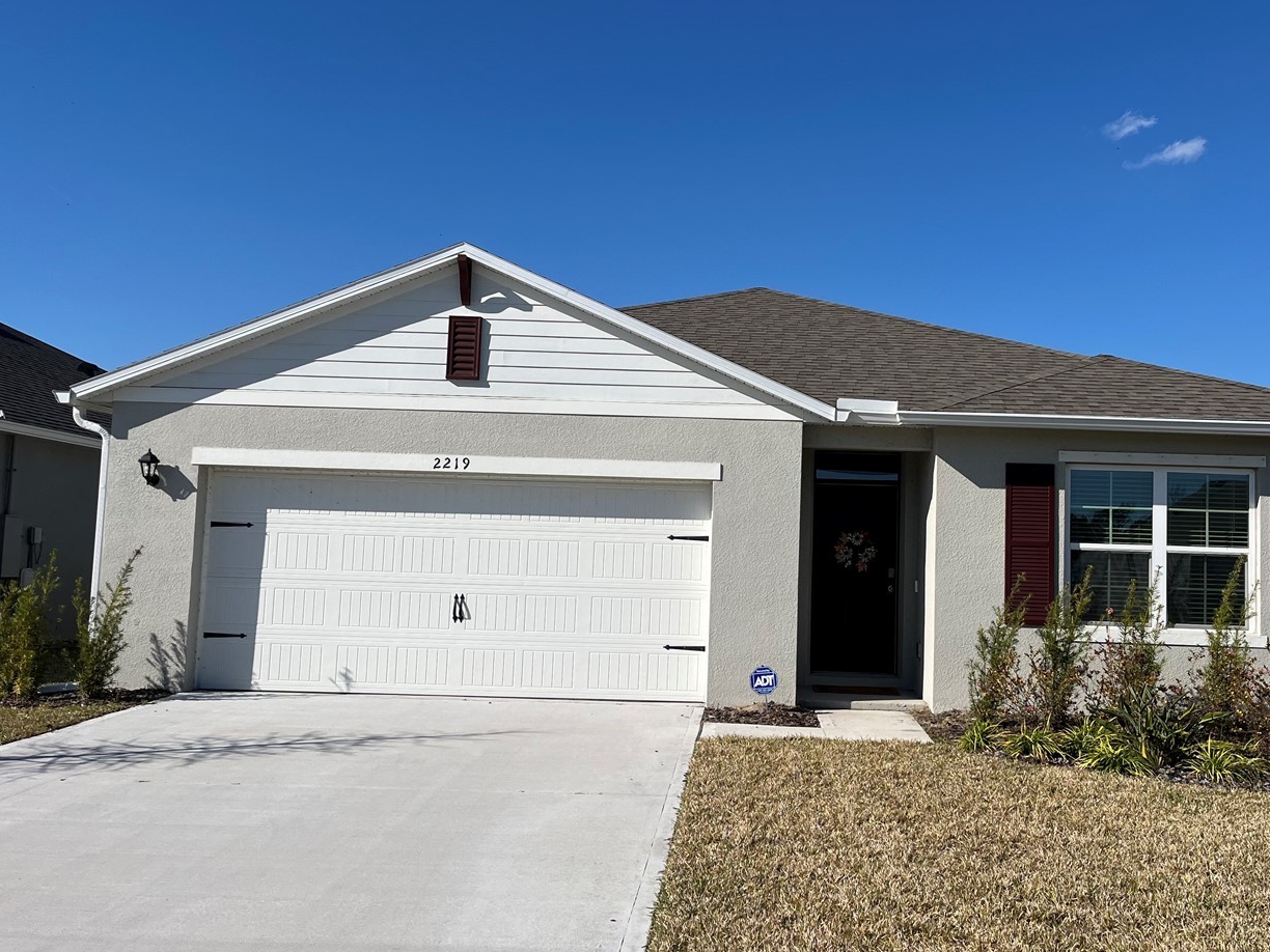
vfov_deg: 41.8
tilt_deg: +5.2
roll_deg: -2.0
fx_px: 1247
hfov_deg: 53.6
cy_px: 463
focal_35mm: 34
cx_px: 762
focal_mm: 5.1
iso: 50
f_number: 1.6
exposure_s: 1/6494
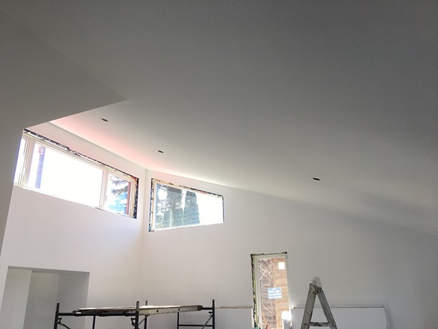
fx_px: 367
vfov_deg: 48.2
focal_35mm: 29
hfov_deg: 61.7
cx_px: 219
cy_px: 164
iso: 25
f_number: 2.2
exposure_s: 1/120
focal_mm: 4.2
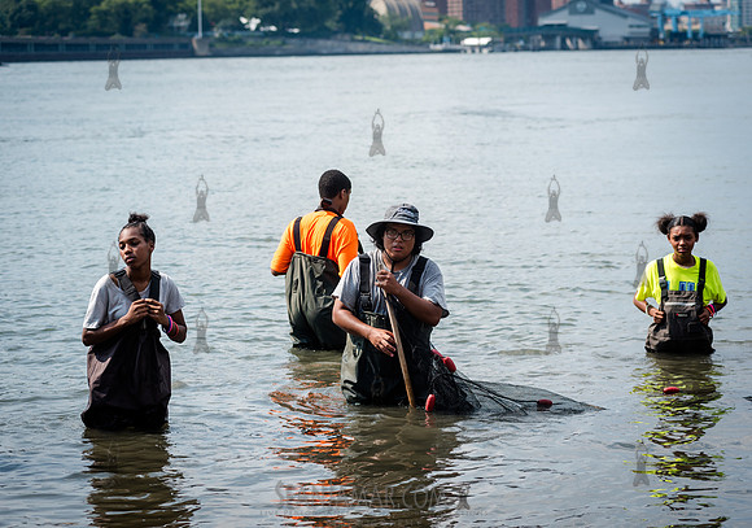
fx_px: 2199
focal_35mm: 104
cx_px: 396
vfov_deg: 13.7
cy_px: 264
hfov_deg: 19.4
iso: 100
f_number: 4.5
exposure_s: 1/640
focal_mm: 100
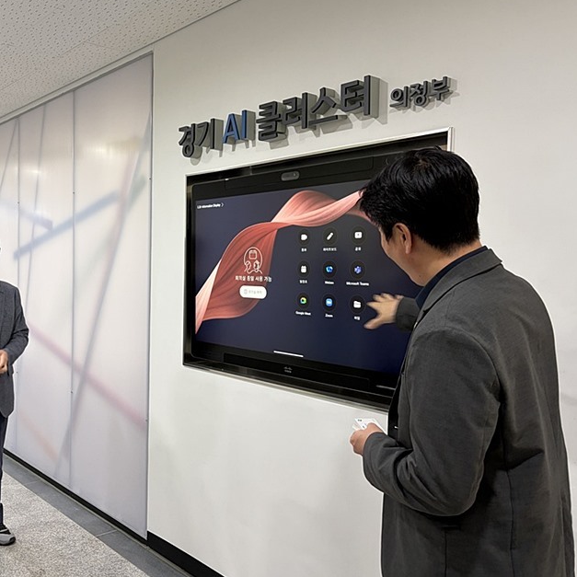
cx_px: 178
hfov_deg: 48.6
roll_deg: -1.5
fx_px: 622
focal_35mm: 33
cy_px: 285
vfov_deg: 49.7
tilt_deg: -0.1
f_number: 1.6
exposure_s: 1/60
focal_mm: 5.96
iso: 125
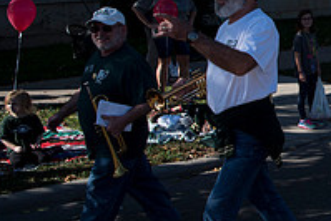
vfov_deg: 19.4
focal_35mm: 70
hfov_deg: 23.9
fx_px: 644
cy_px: 67
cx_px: 472
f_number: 4.5
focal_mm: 24
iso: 250
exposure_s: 1/1600
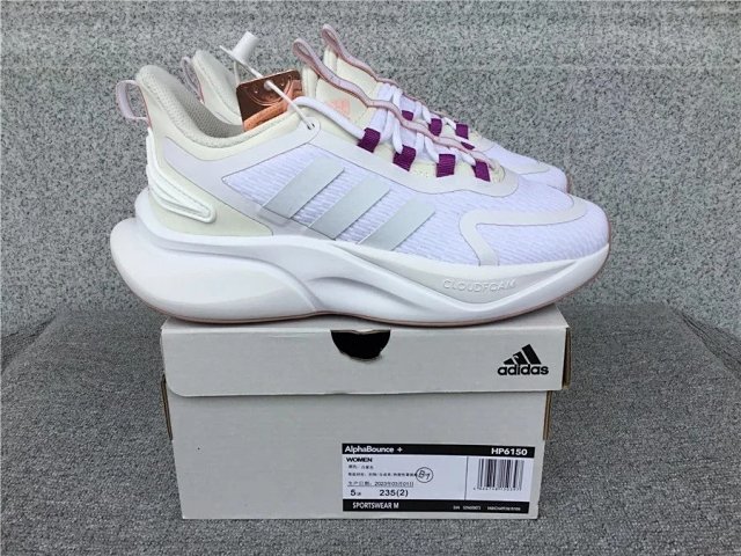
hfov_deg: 58.4
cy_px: 278
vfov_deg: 45.4
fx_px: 664
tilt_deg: -20.8
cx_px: 370
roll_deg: +0.5
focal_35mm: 31
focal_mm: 3.3
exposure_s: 1/595
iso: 25
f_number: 2.4
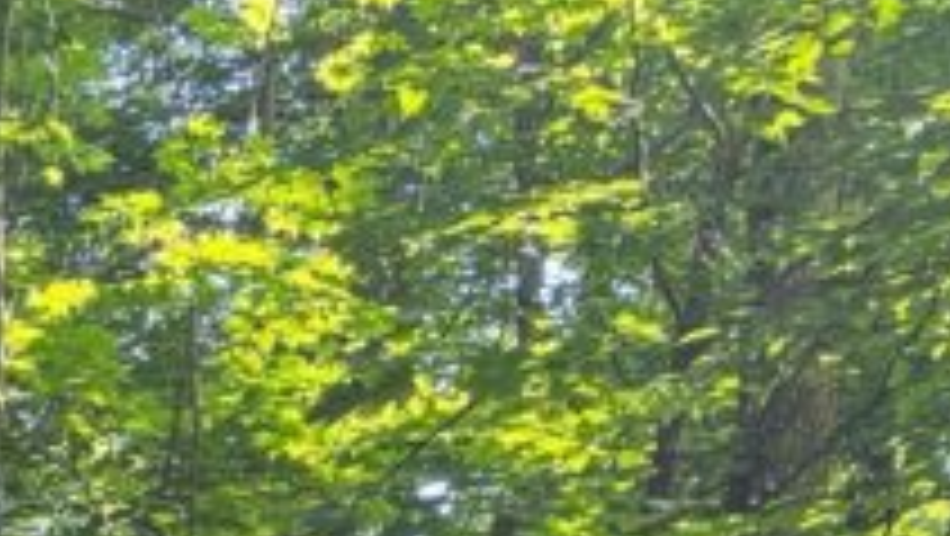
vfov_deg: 7.9
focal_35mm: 132
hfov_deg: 12.5
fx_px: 3327
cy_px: 1653
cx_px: -1371
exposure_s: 1/121
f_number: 1.78
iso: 125
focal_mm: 6.76
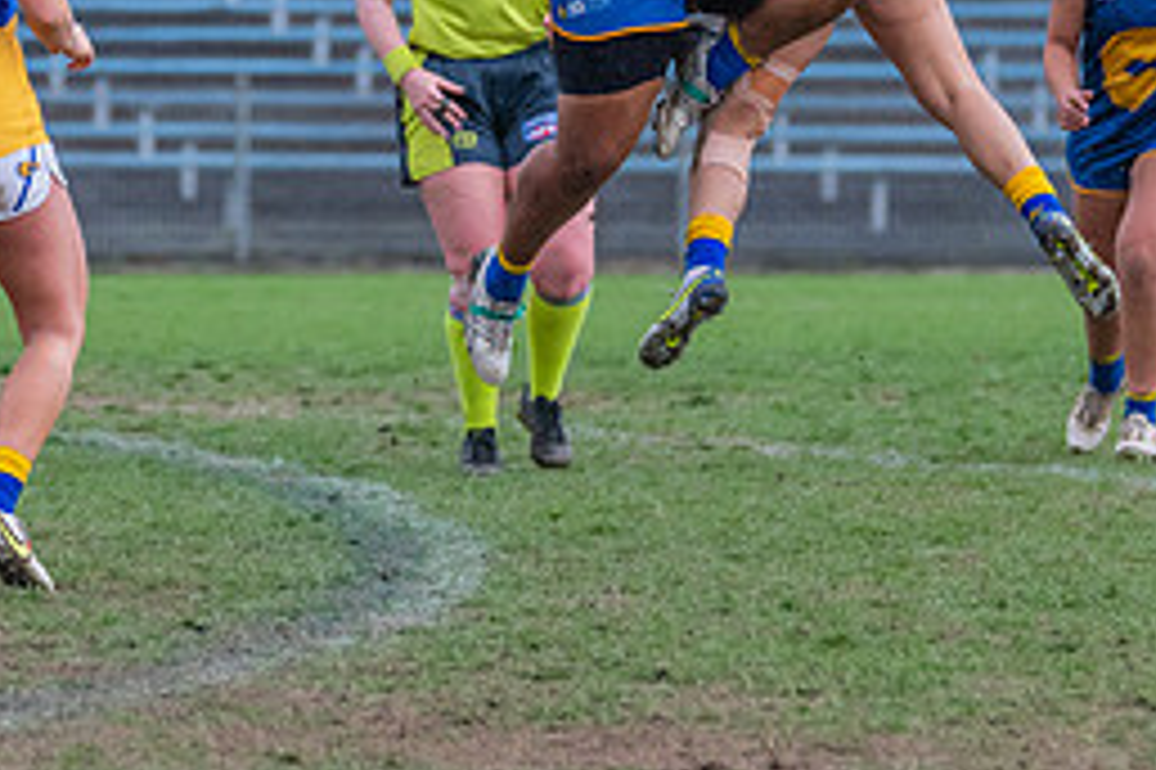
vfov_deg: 1.8
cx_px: 901
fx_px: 24324
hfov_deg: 2.7
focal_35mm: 758
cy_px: 5
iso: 1400
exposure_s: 1/1250
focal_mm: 300
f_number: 5.6
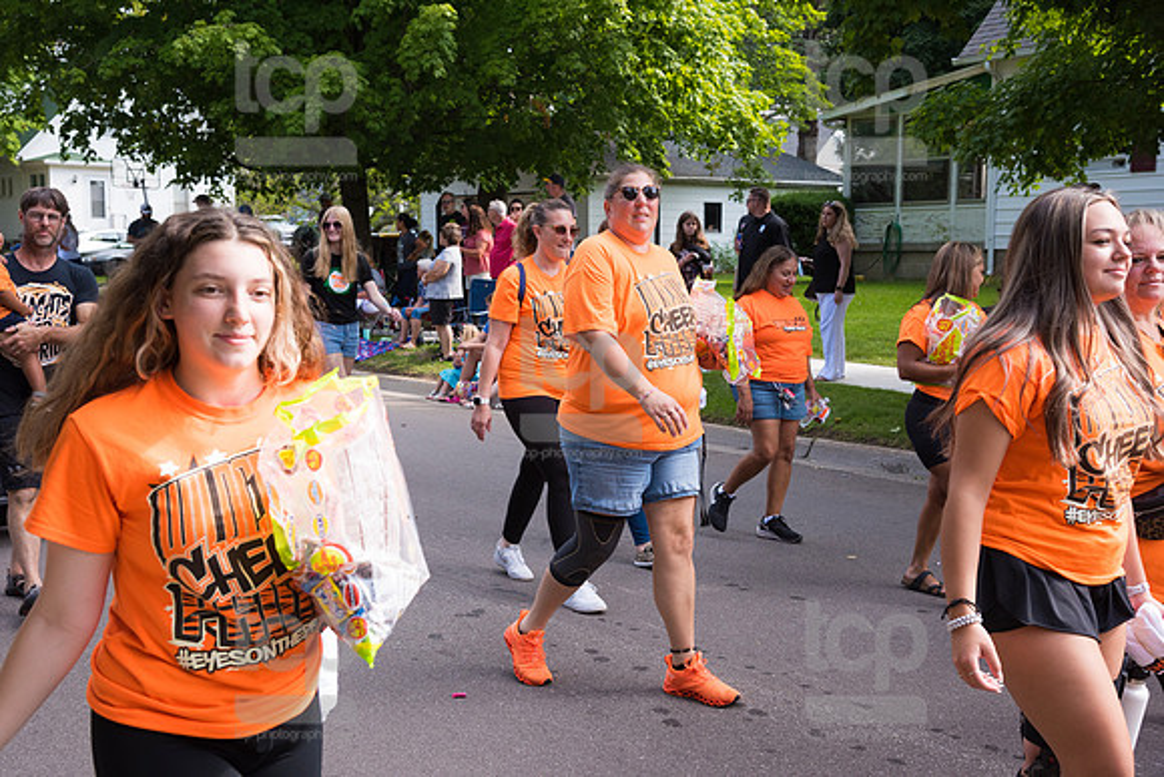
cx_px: 582
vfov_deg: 28.1
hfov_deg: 41.1
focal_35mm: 48
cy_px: 388
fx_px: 1552
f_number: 6.3
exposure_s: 1/500
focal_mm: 48
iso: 560
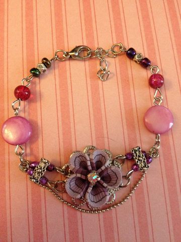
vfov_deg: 52.6
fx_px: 244
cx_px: 90
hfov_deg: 40.7
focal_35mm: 35
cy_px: 121
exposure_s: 1/20
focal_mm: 4.28
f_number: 2.4
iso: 400
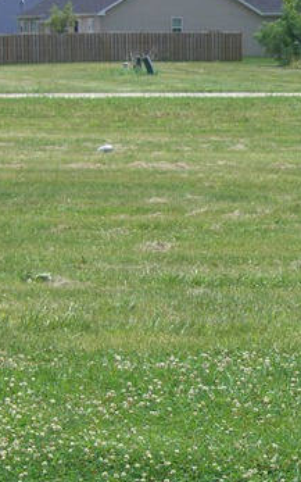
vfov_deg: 11.5
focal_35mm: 182
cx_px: 416
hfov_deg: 7.1
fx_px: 2388
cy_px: 282
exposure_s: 1/400
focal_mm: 19.4
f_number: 4.8
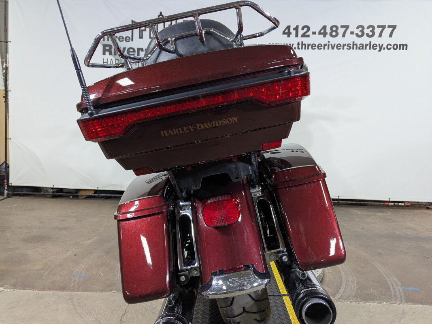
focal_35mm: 24
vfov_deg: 56.8
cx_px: 216
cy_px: 162
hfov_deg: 71.6
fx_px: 299
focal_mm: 6.81
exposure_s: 1/59.2
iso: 88
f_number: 1.85
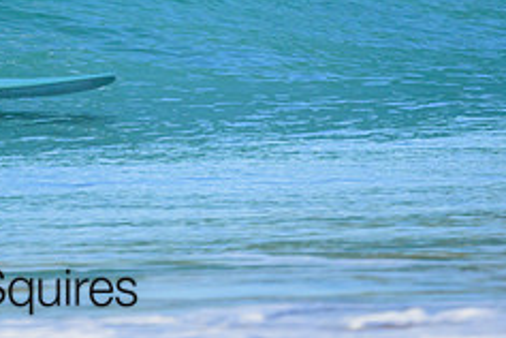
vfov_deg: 0.6
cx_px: 64
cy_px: -129
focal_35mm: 2249
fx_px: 31608
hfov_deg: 0.9
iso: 1250
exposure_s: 1/2000
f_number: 6.3
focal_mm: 800
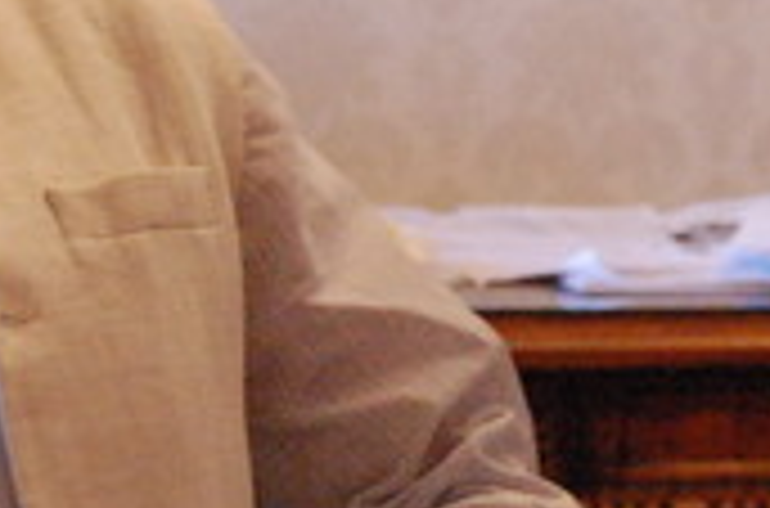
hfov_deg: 8.2
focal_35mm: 253
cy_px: 94
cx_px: 572
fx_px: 5396
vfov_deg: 5.4
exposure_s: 1/50
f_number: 5.3
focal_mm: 46
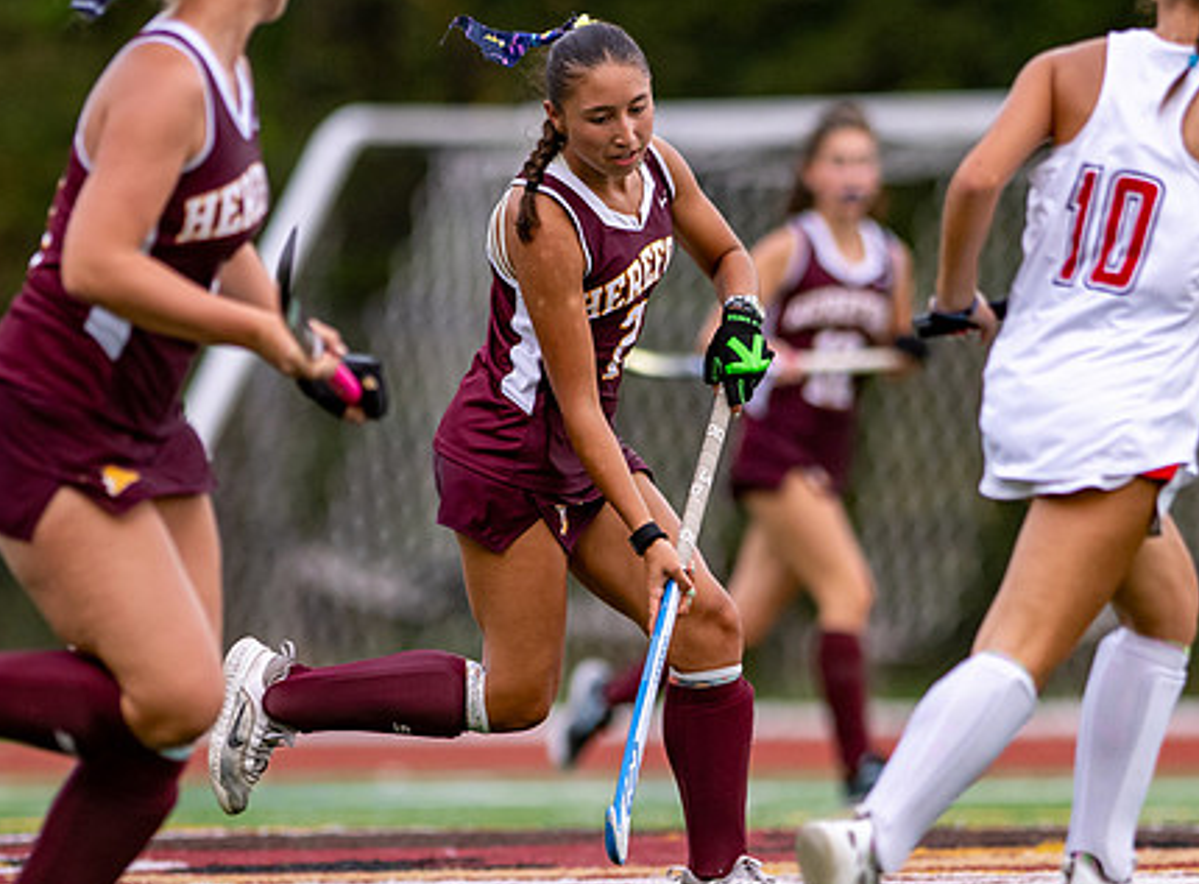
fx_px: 25647
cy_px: 623
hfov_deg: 2.7
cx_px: 695
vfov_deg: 2.0
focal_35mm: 745
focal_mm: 300
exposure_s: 1/1000
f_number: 2.8
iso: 560
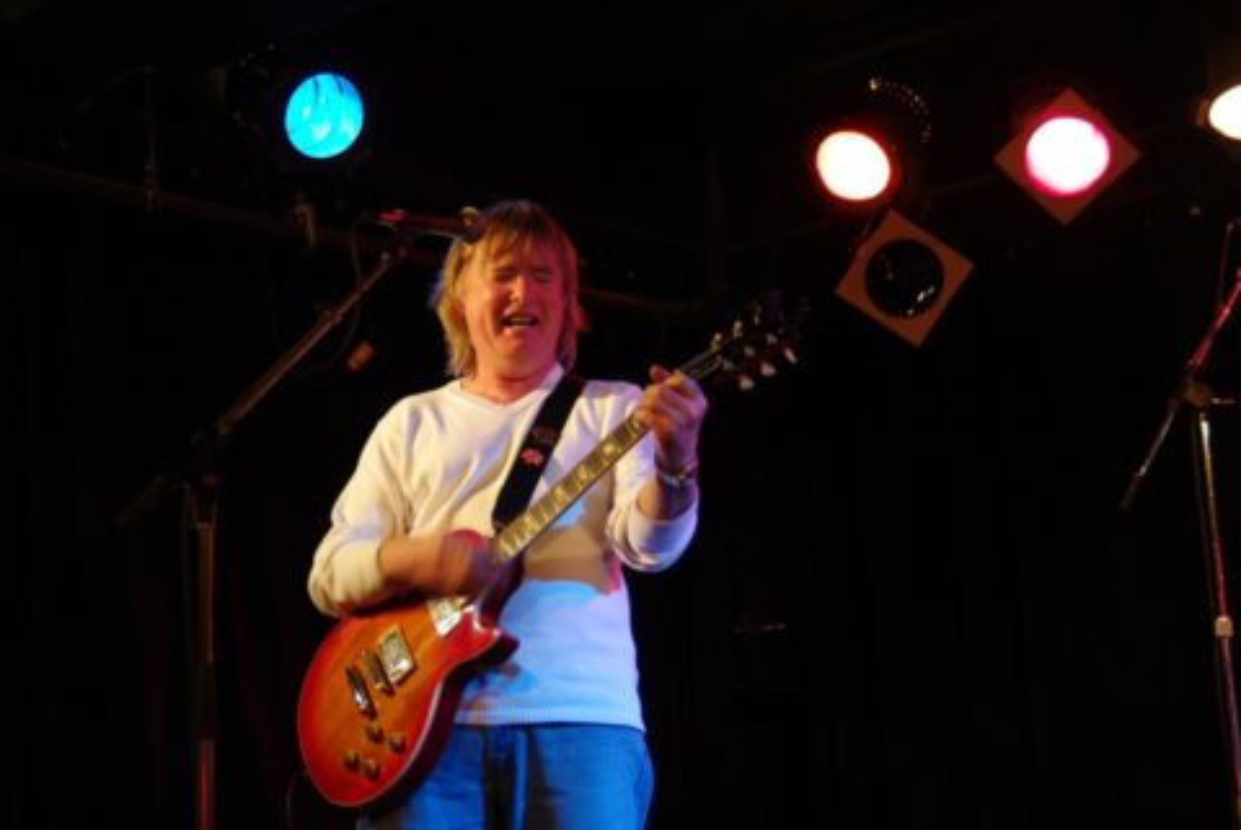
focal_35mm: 58
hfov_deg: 34.2
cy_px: 415
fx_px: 2018
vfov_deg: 23.2
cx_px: 620
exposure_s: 1/30
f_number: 2.8
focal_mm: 39
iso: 400
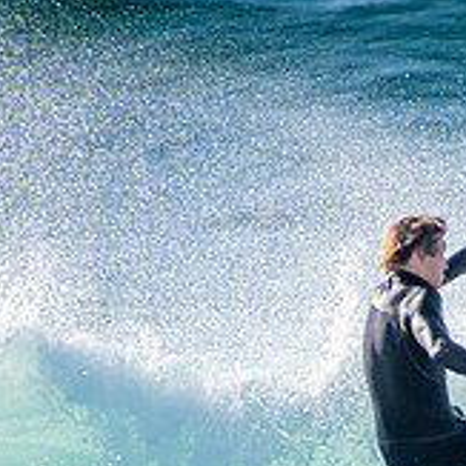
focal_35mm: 1820
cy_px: 550
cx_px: 640
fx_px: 27720
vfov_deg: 1.0
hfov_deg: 1.0
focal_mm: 400
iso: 320
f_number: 5.6
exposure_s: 1/2000
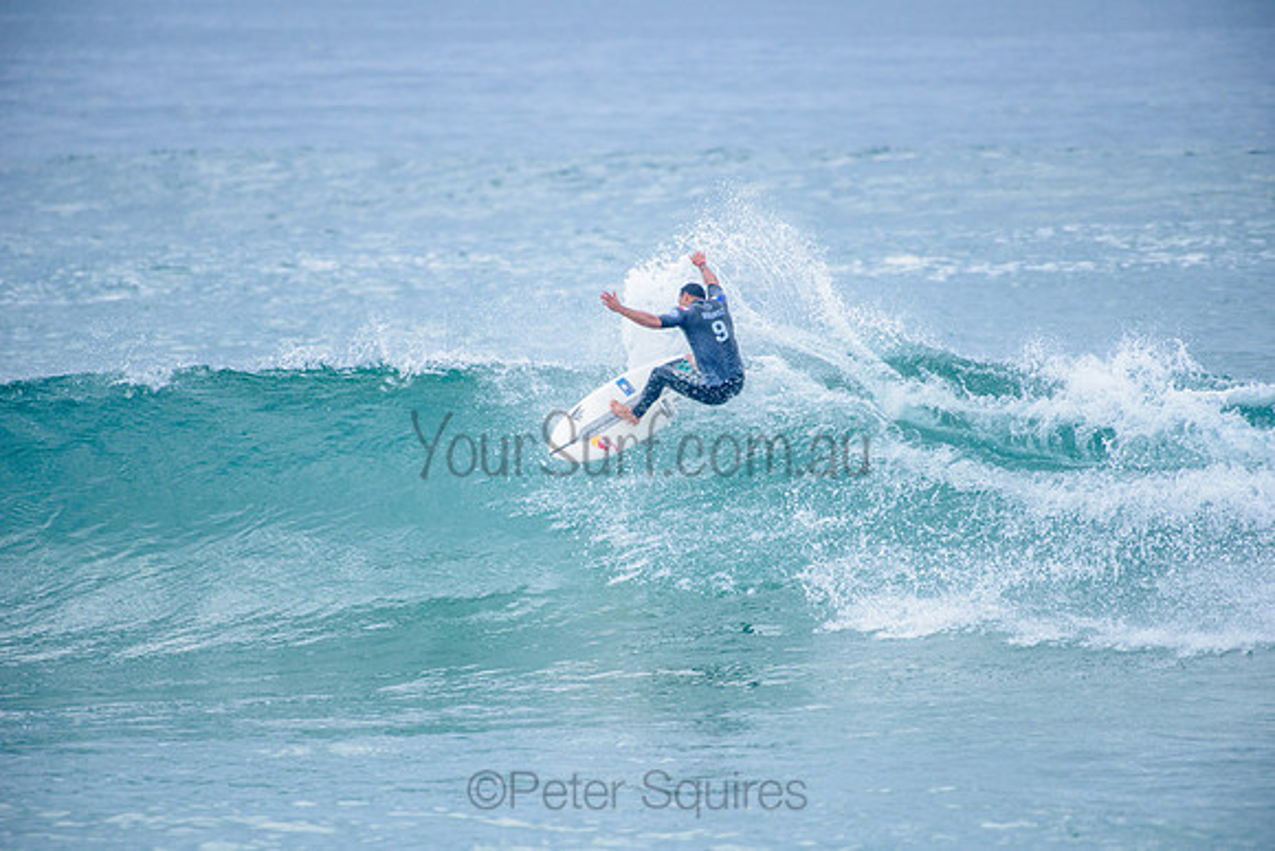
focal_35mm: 500
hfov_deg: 4.1
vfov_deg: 2.8
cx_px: 638
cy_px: 426
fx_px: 17712
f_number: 5.6
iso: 400
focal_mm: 500
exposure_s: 1/2000
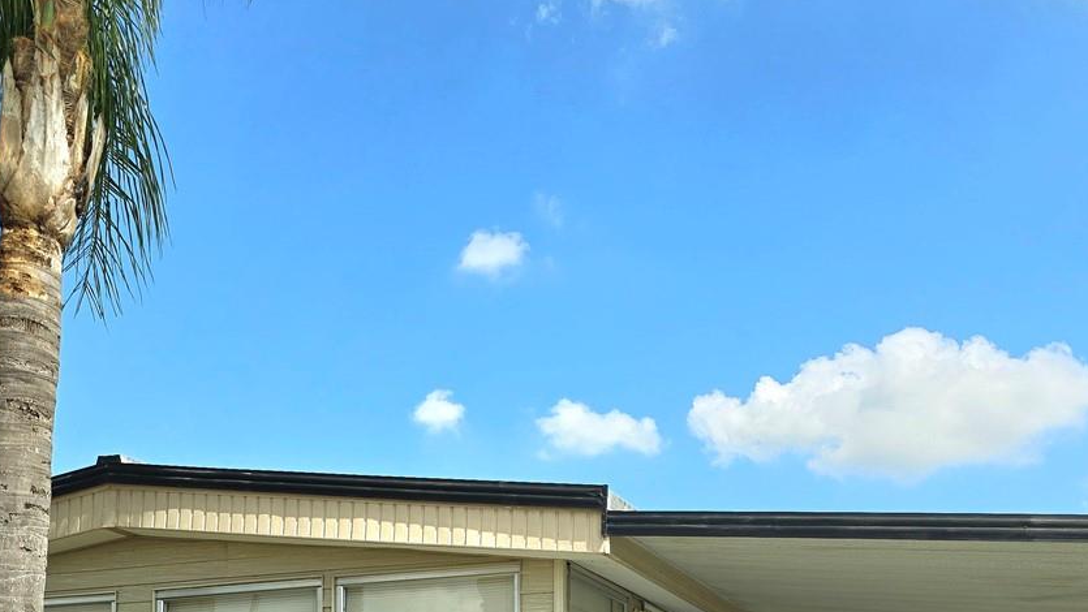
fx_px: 1385
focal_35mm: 48
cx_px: 509
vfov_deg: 23.2
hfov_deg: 42.9
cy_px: 694
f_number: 1.7
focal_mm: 6.3
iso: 12
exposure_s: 1/769
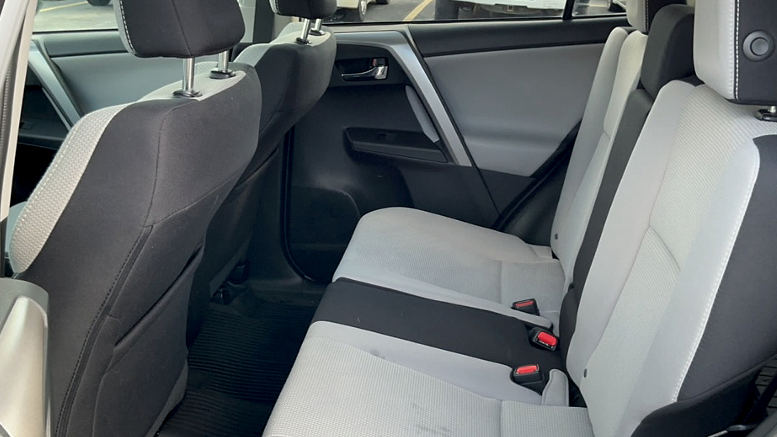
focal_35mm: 34
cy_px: 236
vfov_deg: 34.6
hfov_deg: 58.0
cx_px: 401
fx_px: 700
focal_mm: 3
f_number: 1.8
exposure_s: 1/60
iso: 32
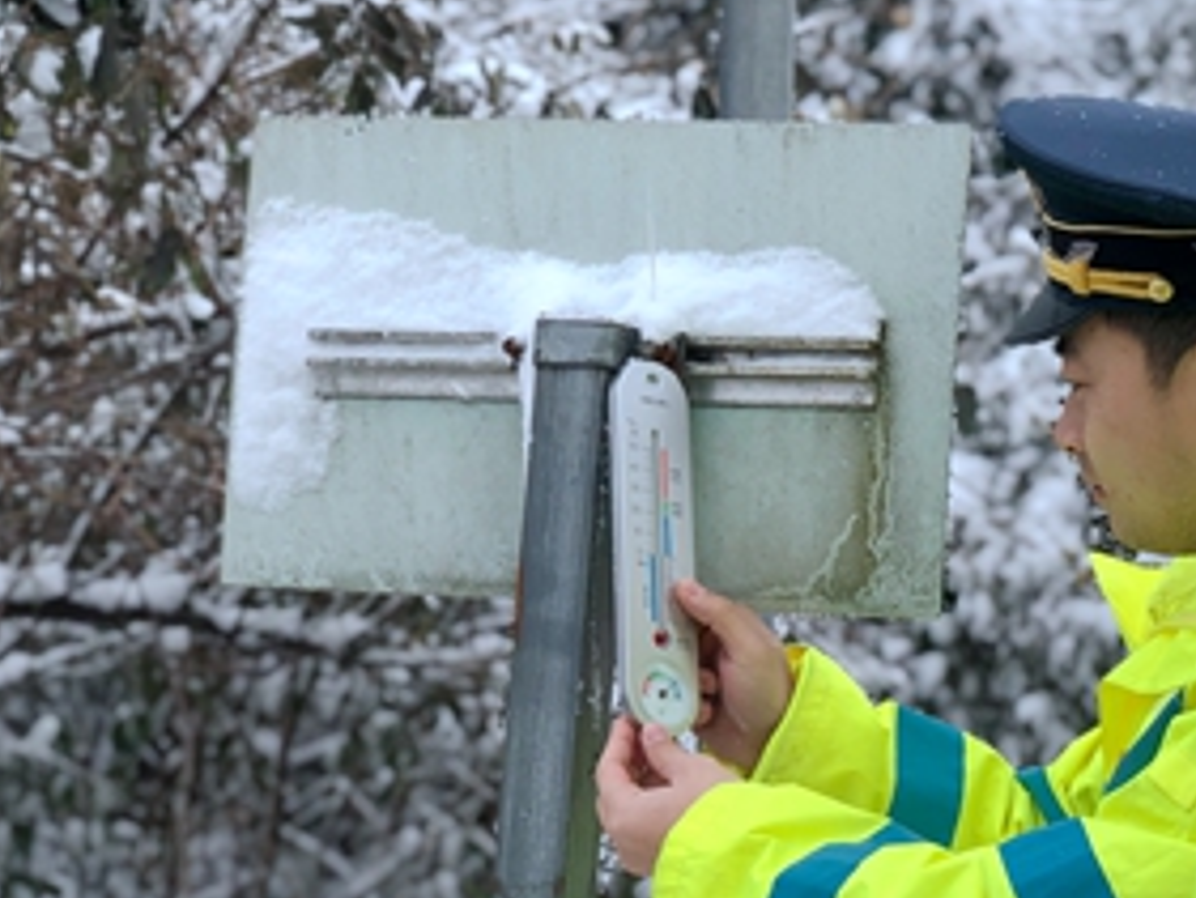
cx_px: 1256
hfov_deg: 17.2
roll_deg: -1.3
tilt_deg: +1.4
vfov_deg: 13.3
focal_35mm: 111
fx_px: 3837
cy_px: 600
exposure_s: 1/122
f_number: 2.4
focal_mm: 6
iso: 16
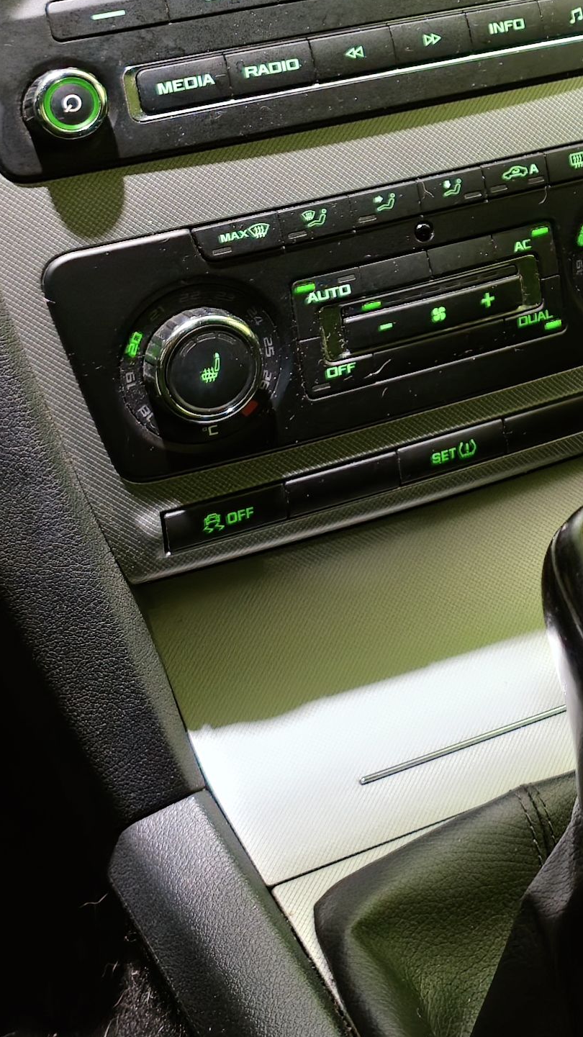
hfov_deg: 16.1
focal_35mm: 71
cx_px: 751
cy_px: 46
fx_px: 1952
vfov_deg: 28.3
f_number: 1.5
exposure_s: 1/38
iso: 1250
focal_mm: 7.73
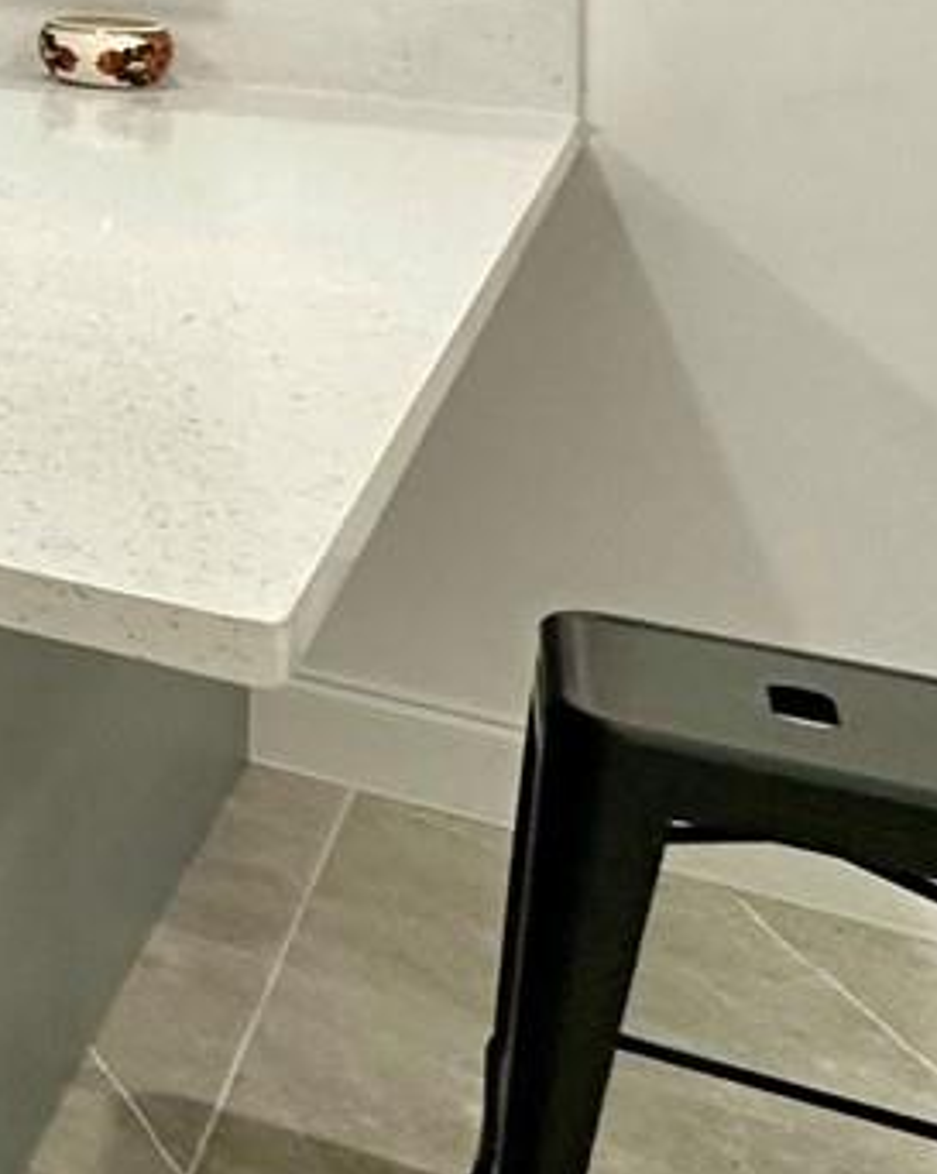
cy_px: -268
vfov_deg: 26.1
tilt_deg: -0.2
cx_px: -1689
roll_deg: +1.2
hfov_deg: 12.5
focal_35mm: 64
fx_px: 2222
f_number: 2.2
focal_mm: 2.22
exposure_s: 1/60
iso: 200
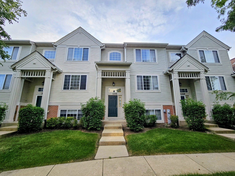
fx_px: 88
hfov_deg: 106.2
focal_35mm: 13
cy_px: 88
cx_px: 118
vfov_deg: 89.9
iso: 50
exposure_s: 1/1093
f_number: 2.2
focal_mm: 2.2
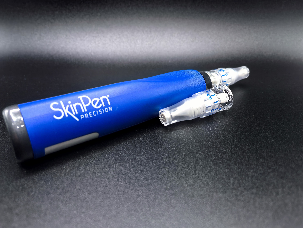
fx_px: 236
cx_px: 152
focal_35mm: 27
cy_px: 114
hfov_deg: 65.3
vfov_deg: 51.4
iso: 50
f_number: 2
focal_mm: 5.75
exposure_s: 1/228
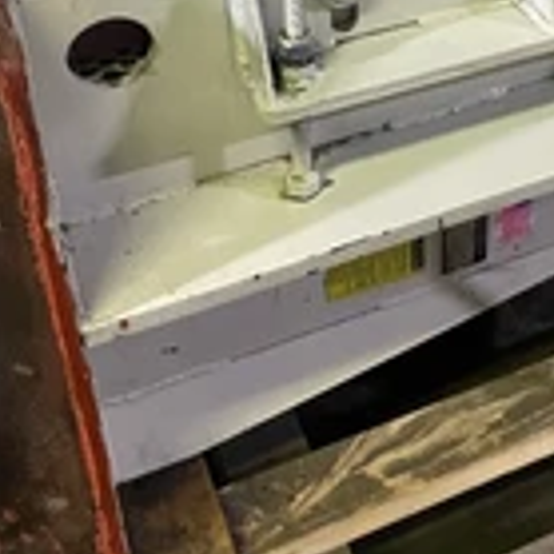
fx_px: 1195
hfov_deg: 25.4
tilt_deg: -30.5
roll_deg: -0.6
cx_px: 486
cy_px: -84
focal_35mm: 66
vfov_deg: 24.1
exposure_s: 1/60
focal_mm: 4.25
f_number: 1.8
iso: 400
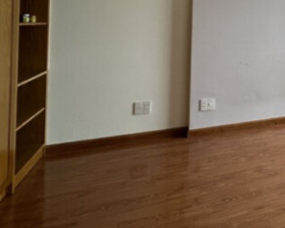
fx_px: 253
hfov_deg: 46.3
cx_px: 301
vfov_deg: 44.5
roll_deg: -2.0
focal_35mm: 30
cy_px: 26
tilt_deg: -0.2
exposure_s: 1/99
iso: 50
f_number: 1.8
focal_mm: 1.57
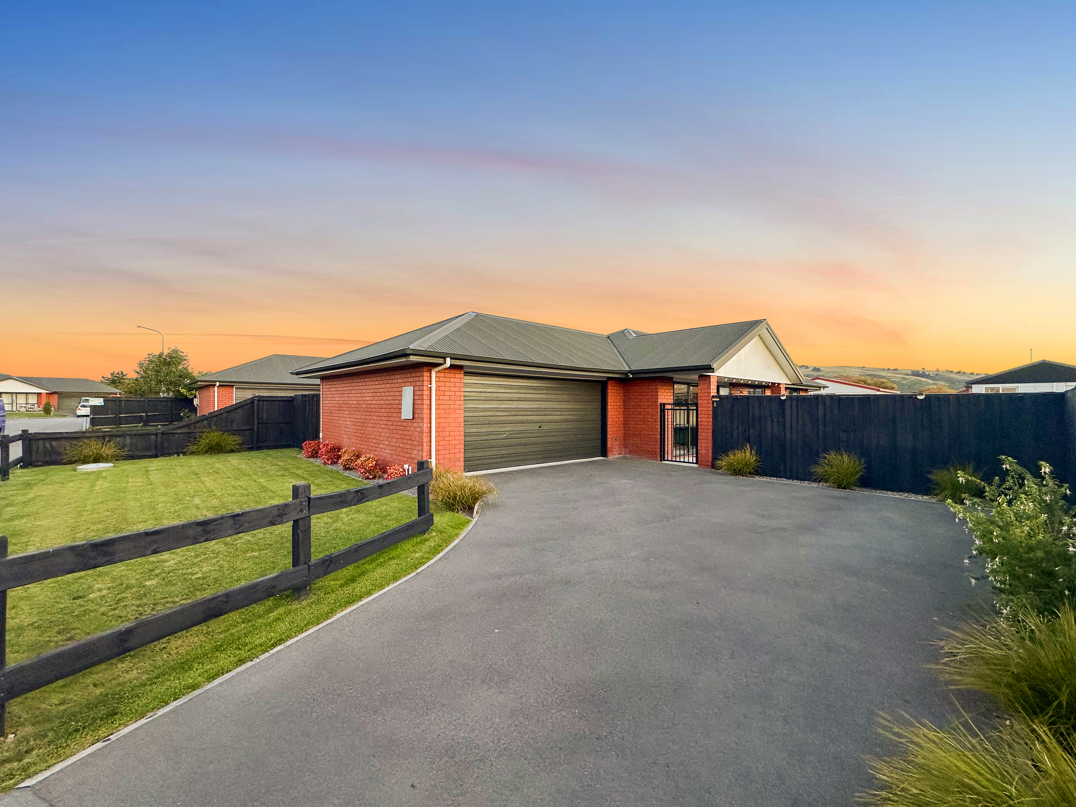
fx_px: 435
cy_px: 404
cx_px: 538
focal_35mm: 14
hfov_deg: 102.1
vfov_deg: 85.7
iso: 100
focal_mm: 2.22
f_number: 2.2
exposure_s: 1/99
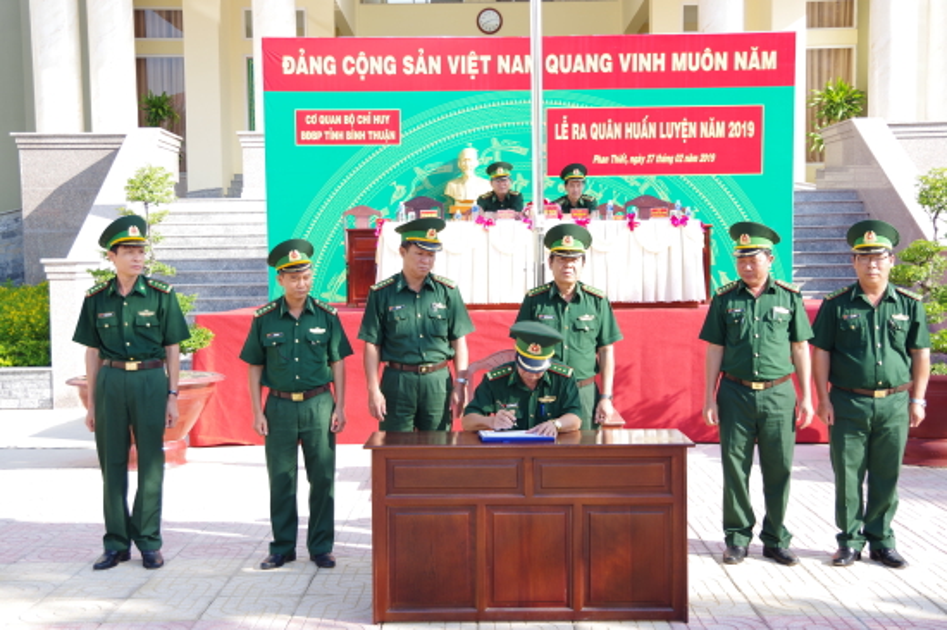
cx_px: 474
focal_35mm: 46
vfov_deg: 29.2
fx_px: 1209
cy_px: 315
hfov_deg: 42.8
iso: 100
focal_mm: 31
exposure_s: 1/125
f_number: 5
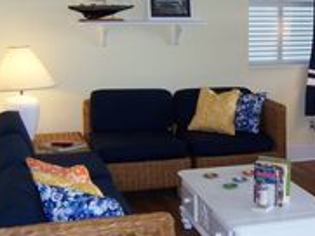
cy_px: 118
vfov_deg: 22.0
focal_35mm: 67
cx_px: 277
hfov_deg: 28.0
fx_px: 610
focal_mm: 5.5
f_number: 2.8
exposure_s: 1/60
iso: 140
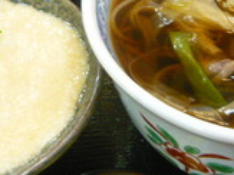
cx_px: 158
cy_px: -2
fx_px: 574
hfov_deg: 22.9
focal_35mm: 85
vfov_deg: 16.9
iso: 400
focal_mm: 5.5
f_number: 2.8
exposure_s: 1/10
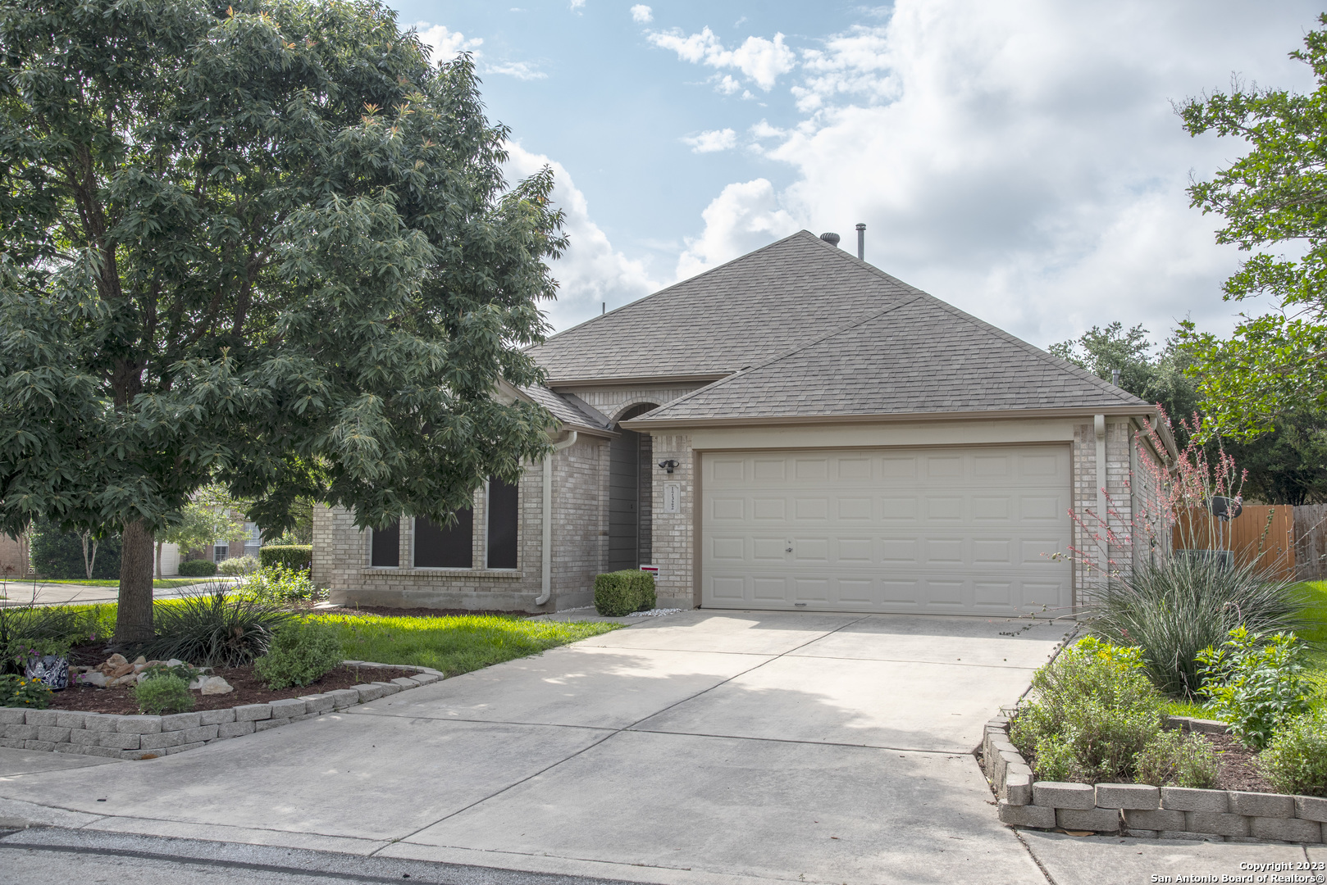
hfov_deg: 54.4
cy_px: 442
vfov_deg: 37.9
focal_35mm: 35
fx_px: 1291
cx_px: 664
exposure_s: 1/500
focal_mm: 35
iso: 320
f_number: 8
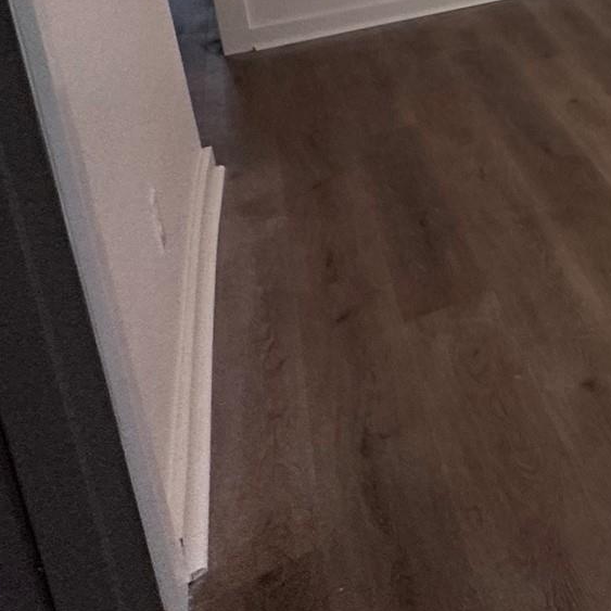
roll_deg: -0.2
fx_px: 899
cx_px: 1077
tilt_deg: -10.4
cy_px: -132
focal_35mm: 45
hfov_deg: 22.8
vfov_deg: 31.2
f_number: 2.2
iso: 250
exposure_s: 1/60
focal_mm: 2.22
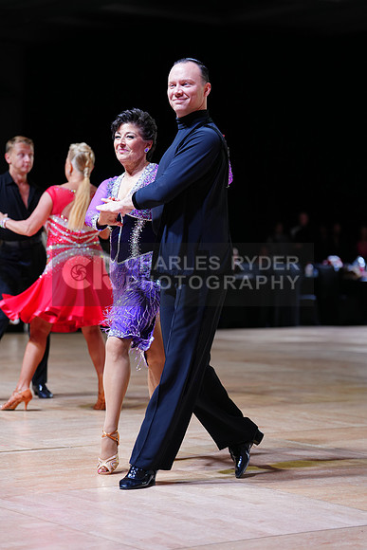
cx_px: 184
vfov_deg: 21.7
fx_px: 1436
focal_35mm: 94
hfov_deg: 14.6
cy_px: 275
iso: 640
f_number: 2.8
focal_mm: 94
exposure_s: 1/400
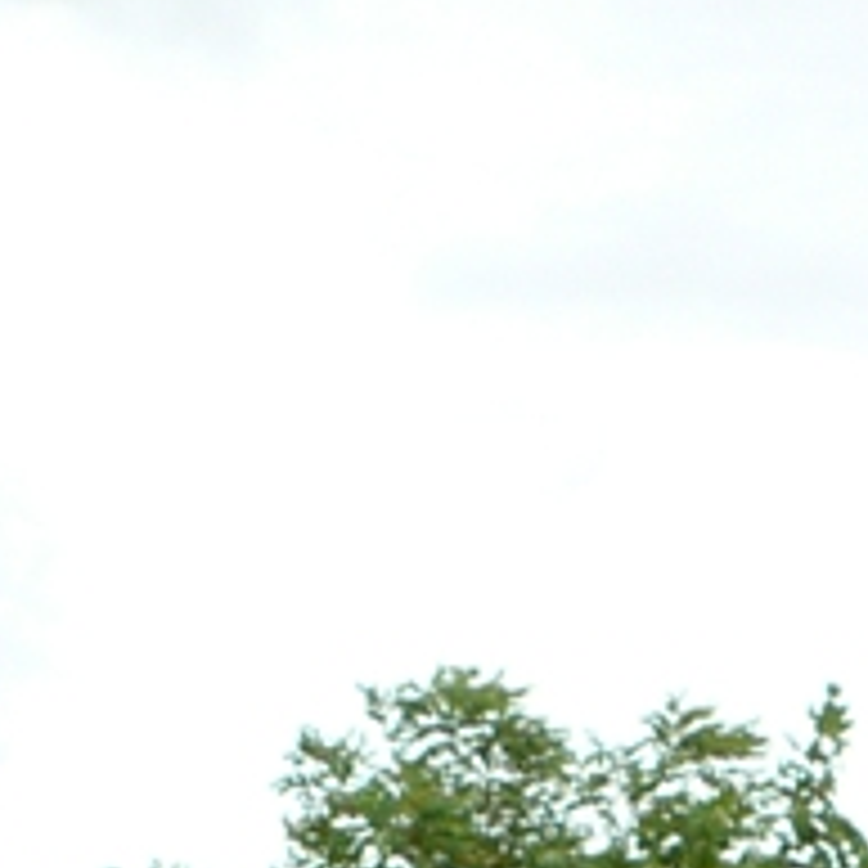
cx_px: -139
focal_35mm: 128
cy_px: 1781
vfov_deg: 12.0
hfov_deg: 13.3
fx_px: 3631
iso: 80
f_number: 2.8
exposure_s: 1/200
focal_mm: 5.2
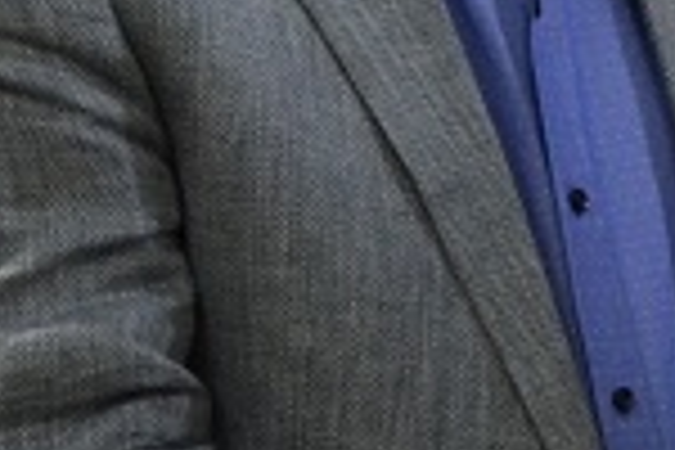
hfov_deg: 7.1
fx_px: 5349
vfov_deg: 4.8
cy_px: 205
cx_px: 1134
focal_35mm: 285
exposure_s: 1/60
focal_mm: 29
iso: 1600
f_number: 4
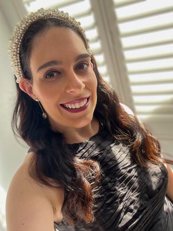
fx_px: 200
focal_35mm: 30
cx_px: 86
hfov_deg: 46.8
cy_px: 116
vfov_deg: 60.0
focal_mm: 2.71
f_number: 2.2
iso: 80
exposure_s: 1/60
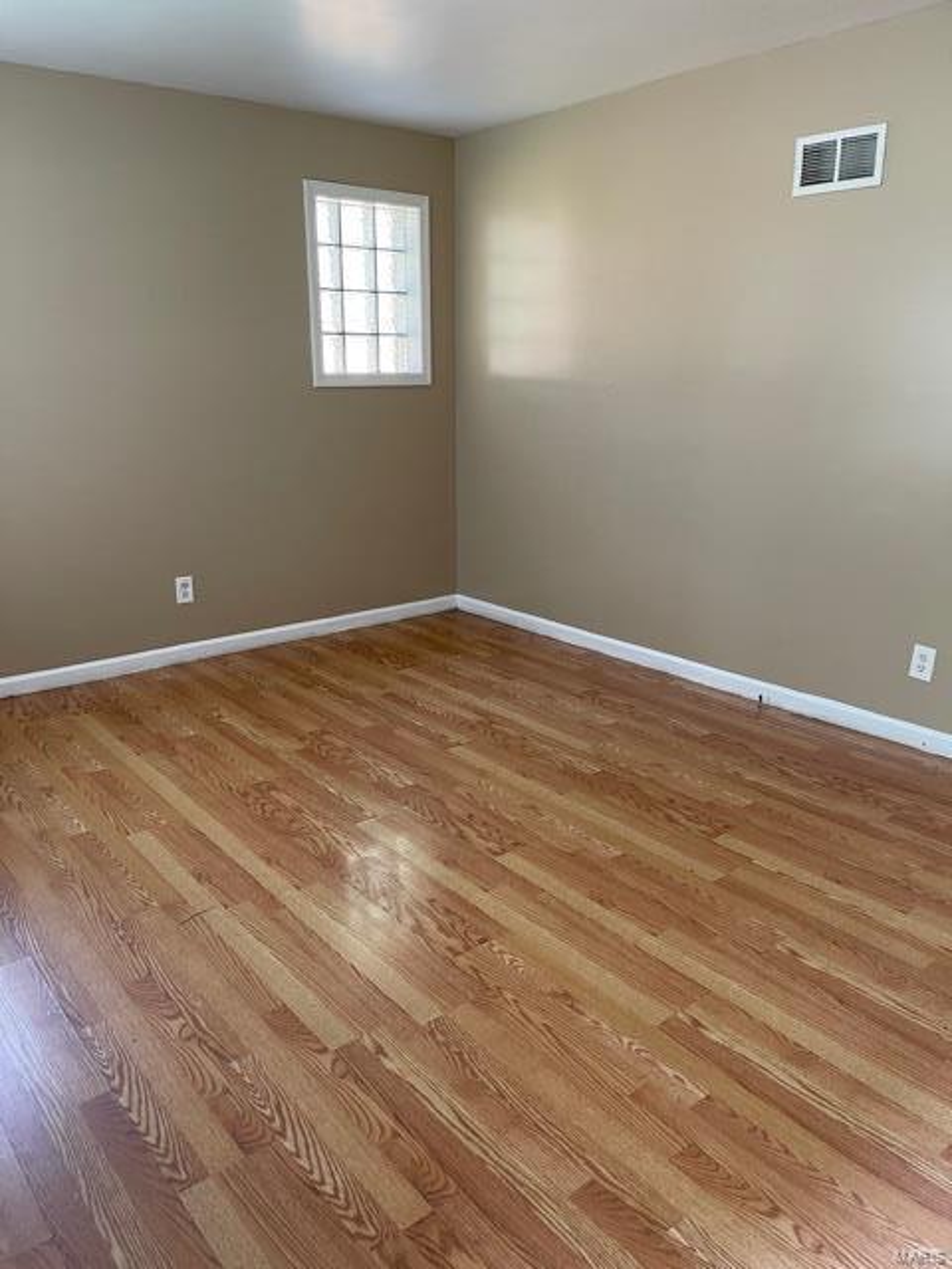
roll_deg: +0.2
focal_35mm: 26
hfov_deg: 53.1
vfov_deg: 67.3
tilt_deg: -15.2
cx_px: 476
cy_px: 634
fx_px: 953
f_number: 1.6
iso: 160
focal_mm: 5.1
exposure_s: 1/60
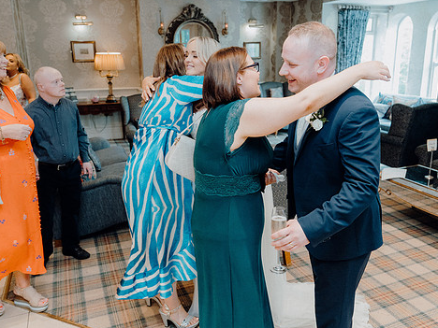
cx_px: 230
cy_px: 152
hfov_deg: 58.3
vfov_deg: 45.4
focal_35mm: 31
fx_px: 392
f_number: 3.5
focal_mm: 26
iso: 2500
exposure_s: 1/160
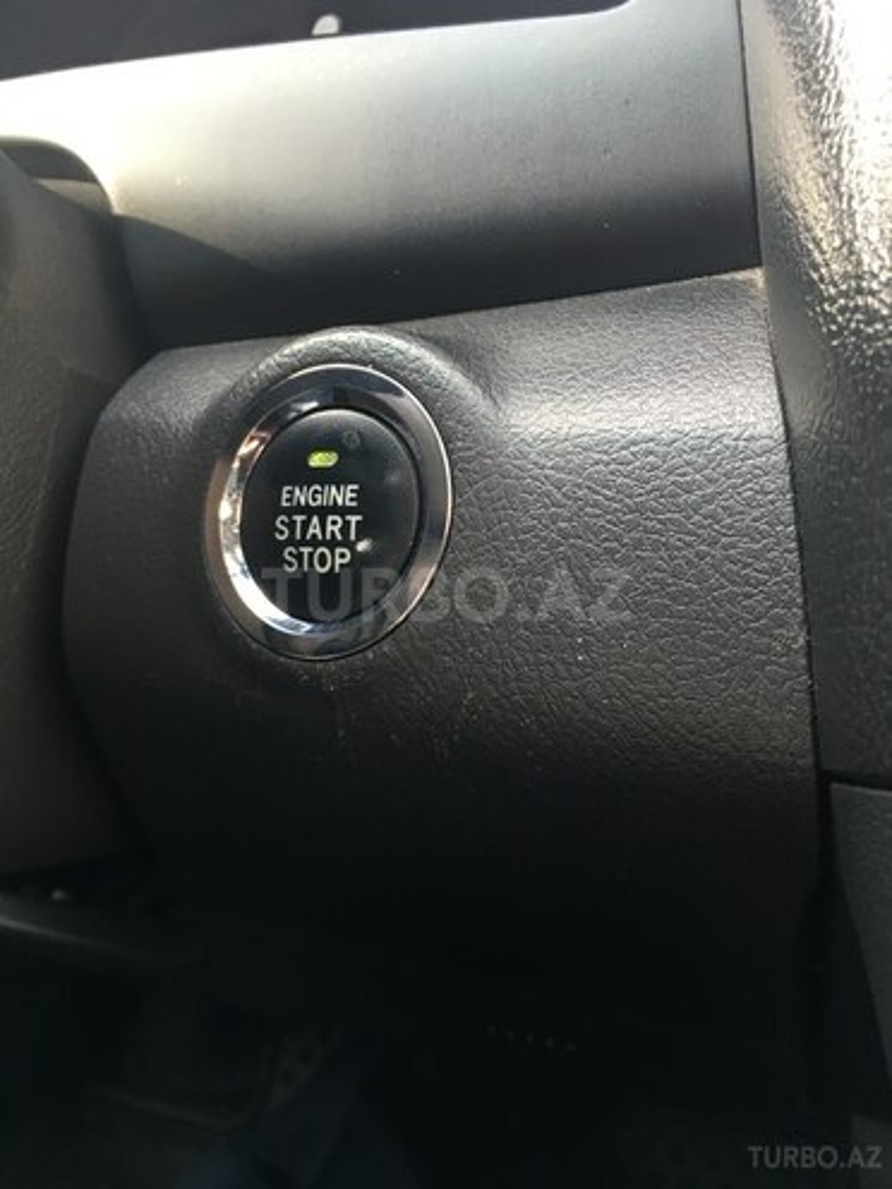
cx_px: 446
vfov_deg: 61.7
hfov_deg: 48.2
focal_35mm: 29
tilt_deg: -19.0
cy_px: 594
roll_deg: +8.2
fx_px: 996
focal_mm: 4.15
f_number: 2.2
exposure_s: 1/33
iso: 40
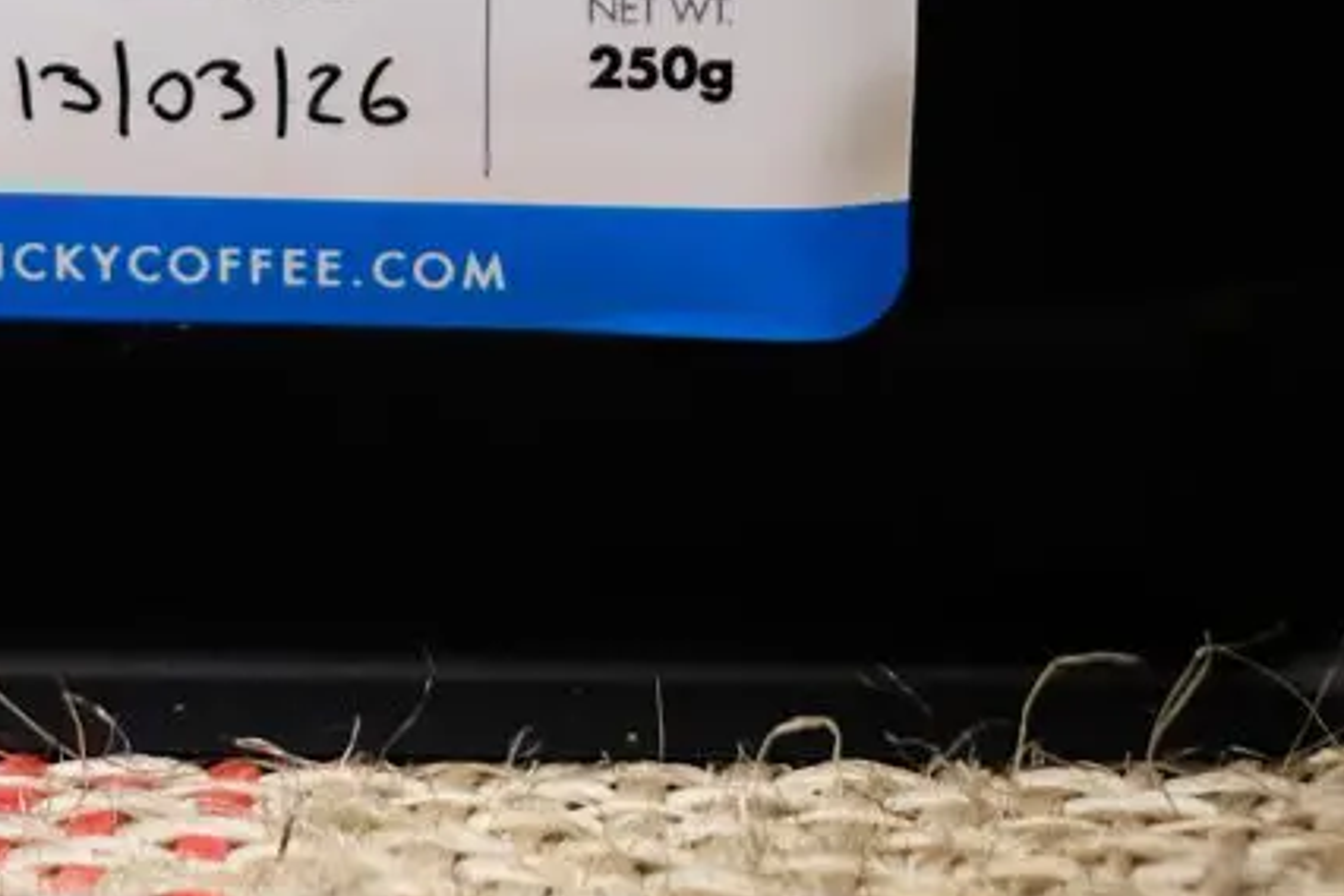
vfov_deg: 5.5
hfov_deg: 8.6
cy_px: -1423
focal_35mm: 239
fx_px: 8922
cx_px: 136
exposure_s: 1/210
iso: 200
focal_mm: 35
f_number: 1.8
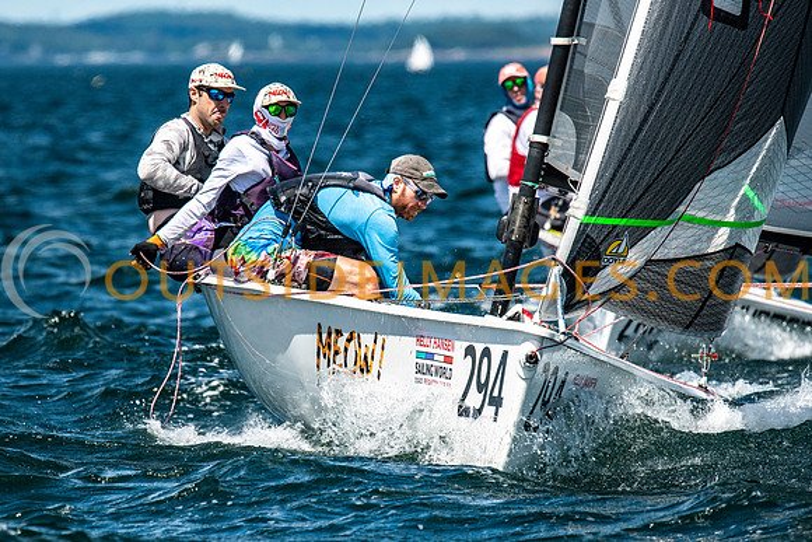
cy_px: 314
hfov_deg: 3.9
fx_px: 12039
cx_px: 342
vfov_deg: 2.6
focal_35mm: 534
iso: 500
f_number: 5
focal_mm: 300
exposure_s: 1/4000
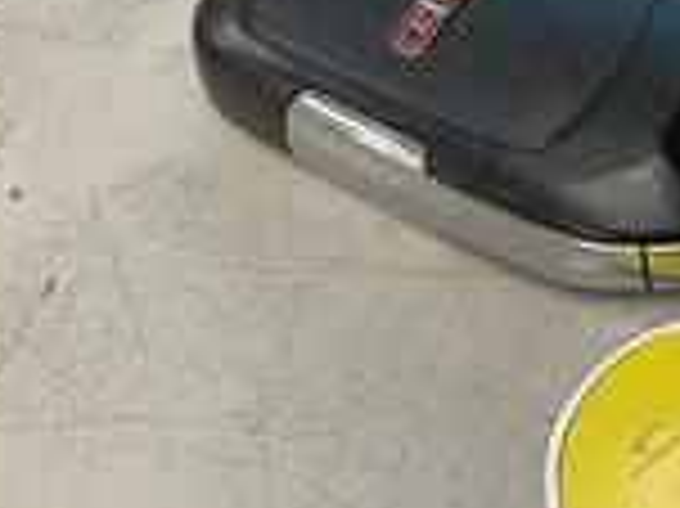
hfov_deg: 23.1
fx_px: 1511
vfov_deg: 18.9
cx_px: 833
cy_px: 103
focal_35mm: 77
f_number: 1.8
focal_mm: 3
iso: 64
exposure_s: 1/101
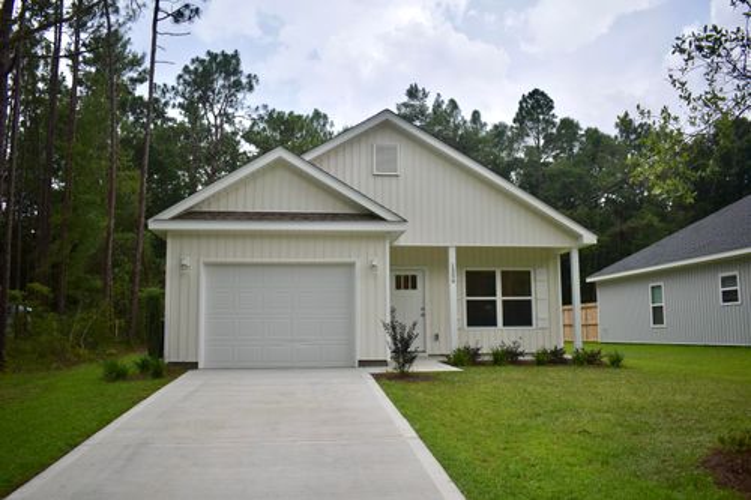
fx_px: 657
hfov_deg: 59.5
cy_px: 250
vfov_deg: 41.7
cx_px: 376
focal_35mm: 32
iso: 200
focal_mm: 21
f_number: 3.8
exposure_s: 1/800
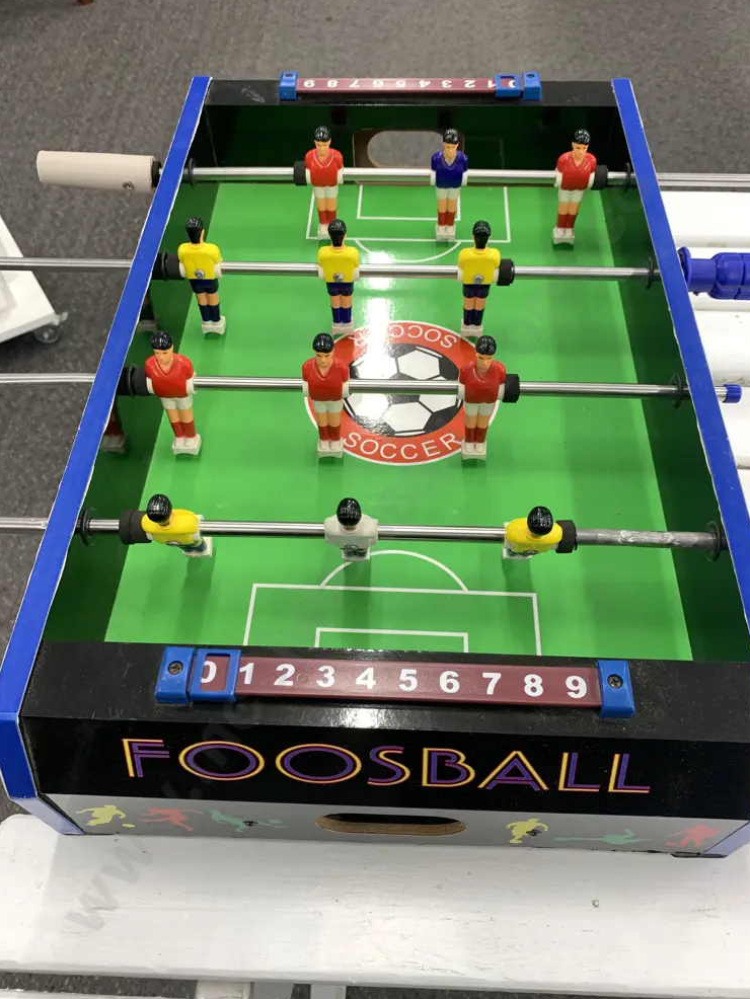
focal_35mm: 27
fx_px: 780
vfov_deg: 65.3
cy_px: 515
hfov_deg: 51.4
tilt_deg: -55.7
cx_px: 388
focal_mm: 4.25
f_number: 1.8
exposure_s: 1/50
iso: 50
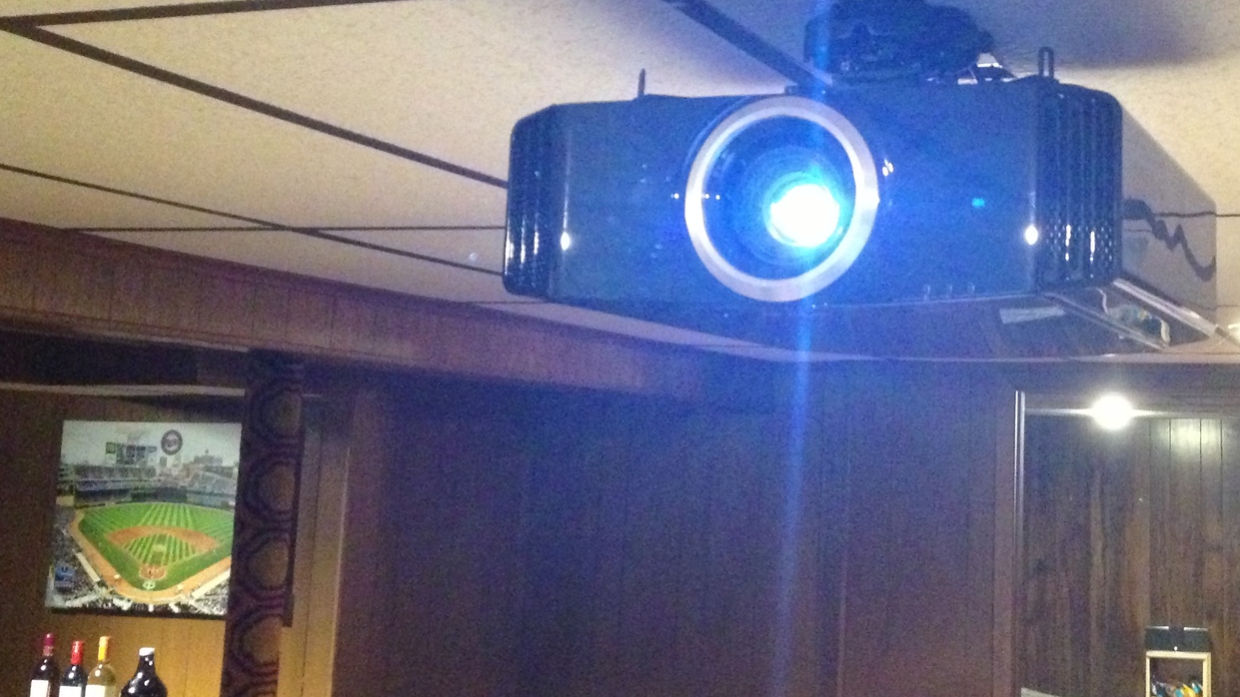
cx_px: 894
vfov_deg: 20.3
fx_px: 1940
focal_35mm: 59
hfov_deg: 34.9
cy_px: 206
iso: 800
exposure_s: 1/15
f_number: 2.4
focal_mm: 4.28
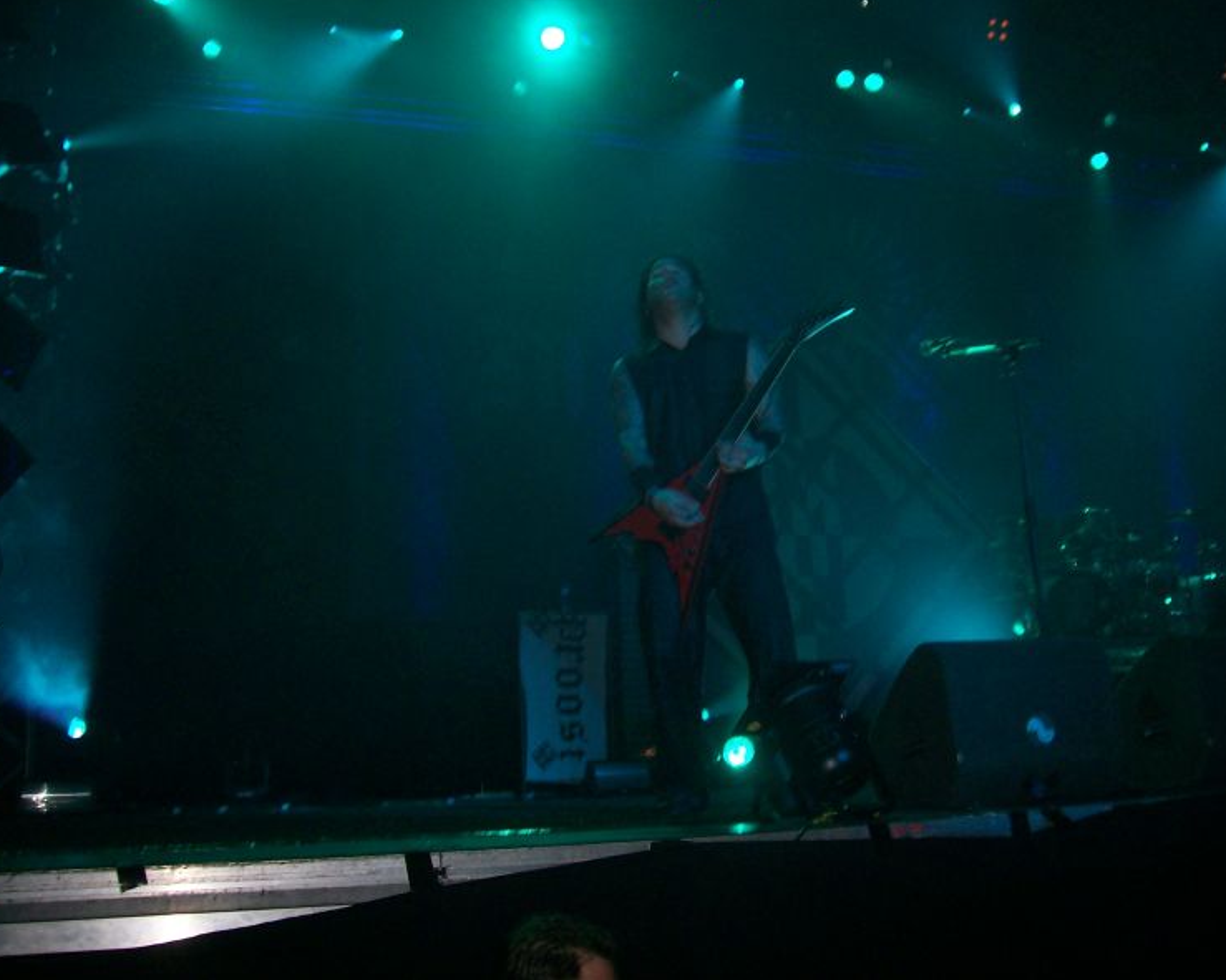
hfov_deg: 47.9
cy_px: 488
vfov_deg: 39.1
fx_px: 1379
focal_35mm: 38
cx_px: 640
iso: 80
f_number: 2.7
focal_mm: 6
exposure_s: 1/64
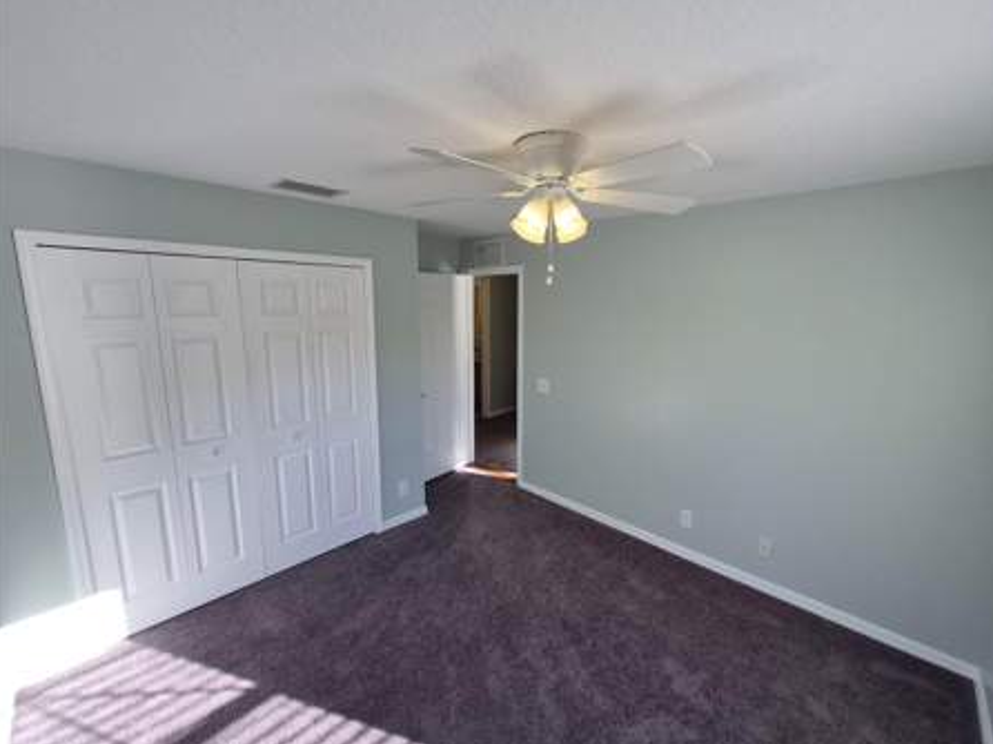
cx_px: 528
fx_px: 401
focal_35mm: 14
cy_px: 376
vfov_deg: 85.6
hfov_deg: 102.0
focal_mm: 1.74
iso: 40
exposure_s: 1/274
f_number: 2.2
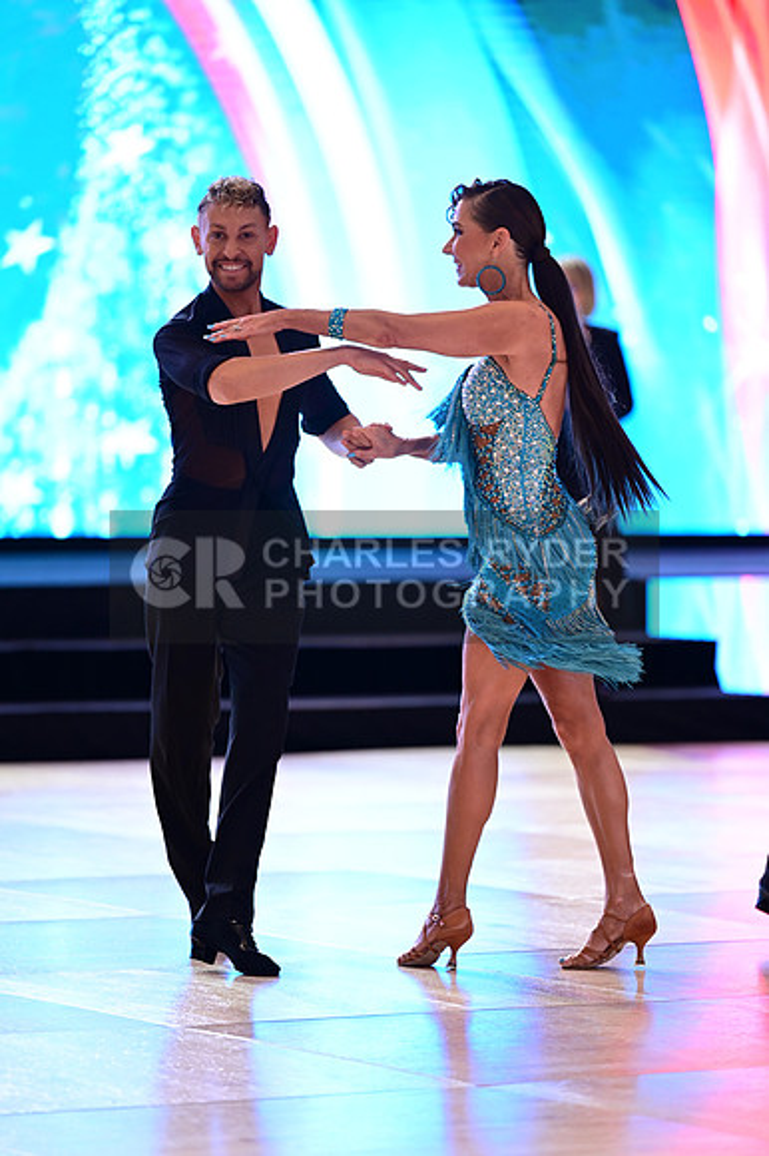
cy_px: 578
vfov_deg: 11.8
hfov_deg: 7.8
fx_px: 5614
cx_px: 384
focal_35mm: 175
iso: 2000
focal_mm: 175
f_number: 2.8
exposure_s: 1/320
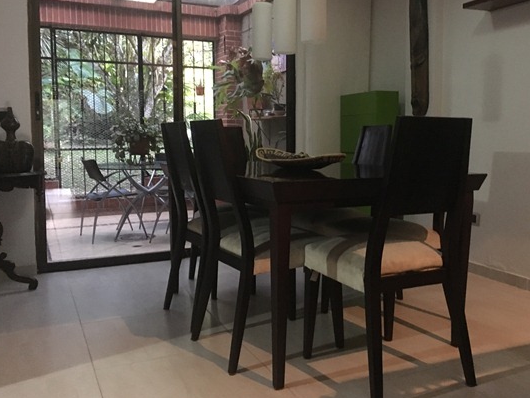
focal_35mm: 35
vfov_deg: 40.6
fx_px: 536
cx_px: 307
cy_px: 170
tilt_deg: -4.0
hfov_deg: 52.4
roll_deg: +0.0
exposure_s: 1/15
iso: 500
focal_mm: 4.15
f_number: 2.2
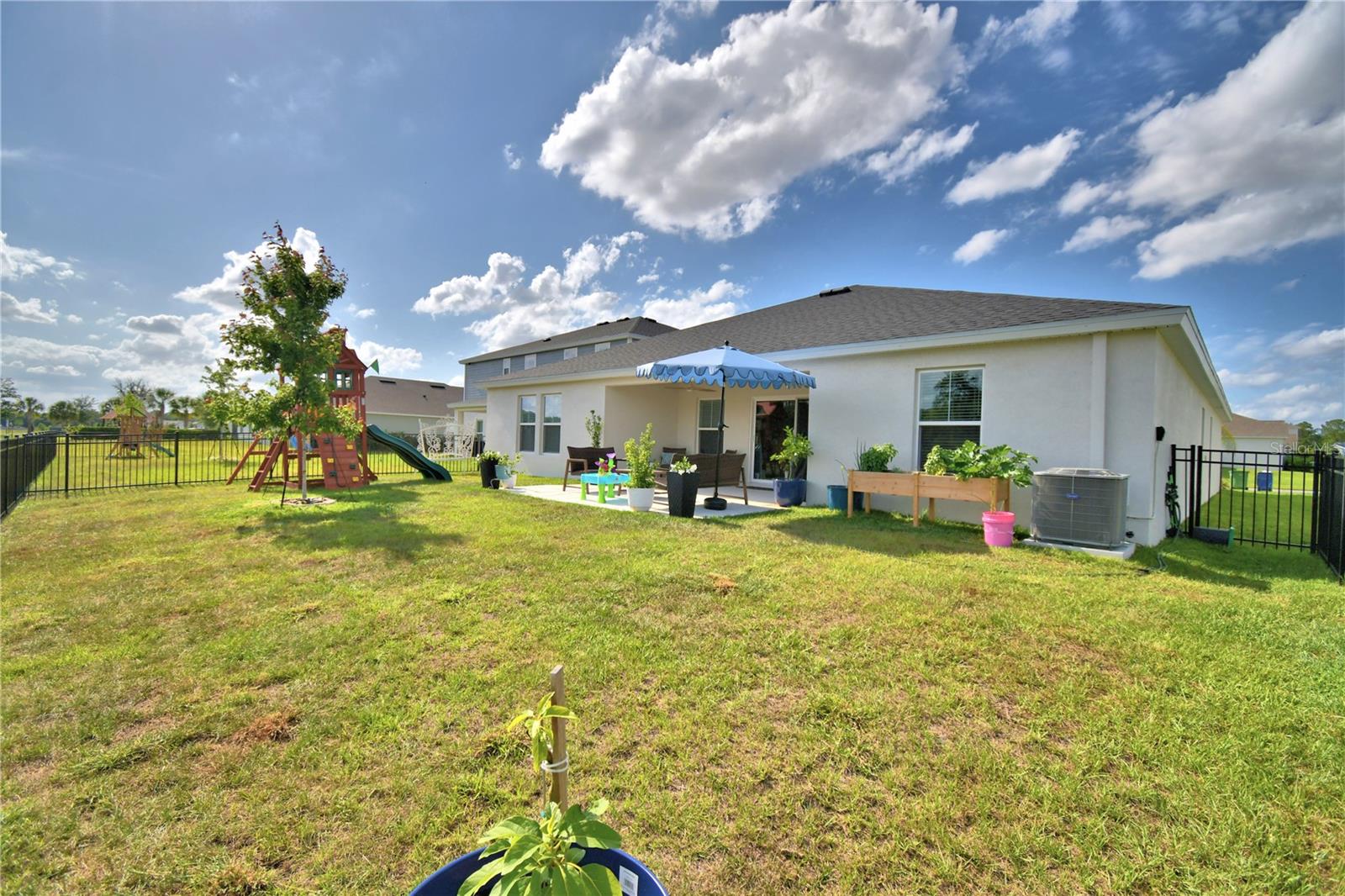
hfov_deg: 100.4
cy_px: 448
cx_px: 672
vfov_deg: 77.3
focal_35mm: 15
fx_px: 560
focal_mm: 10
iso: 100
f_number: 4.5
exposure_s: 1/2000
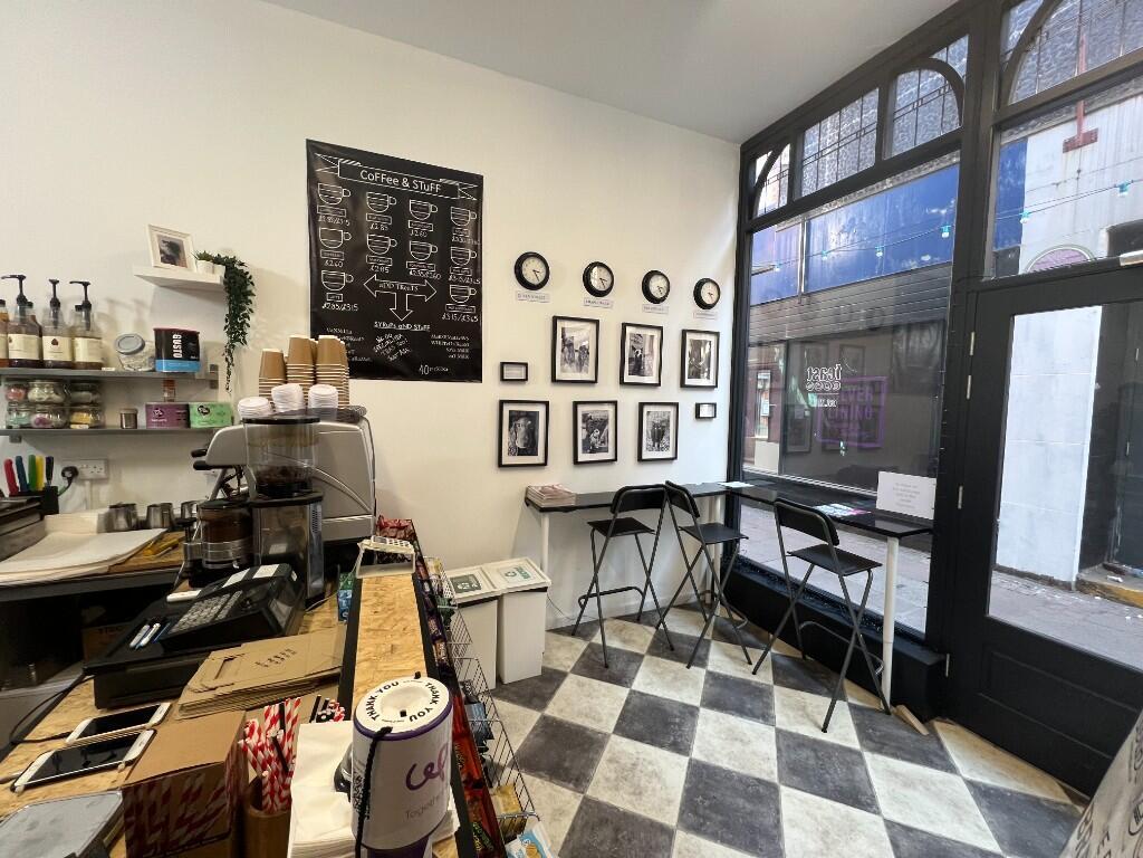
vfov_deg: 89.9
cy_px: 429
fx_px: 429
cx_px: 572
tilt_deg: -5.3
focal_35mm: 13
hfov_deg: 106.2
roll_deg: -1.6
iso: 125
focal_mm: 1.57
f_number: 1.8
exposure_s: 1/100
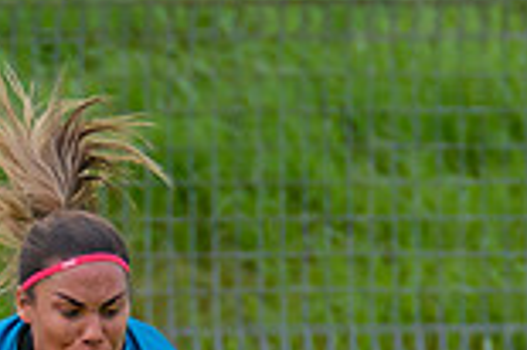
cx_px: 7
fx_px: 60613
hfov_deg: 0.5
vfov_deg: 0.3
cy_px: 317
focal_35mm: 4145
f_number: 6.3
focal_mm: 420
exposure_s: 1/2000
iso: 800
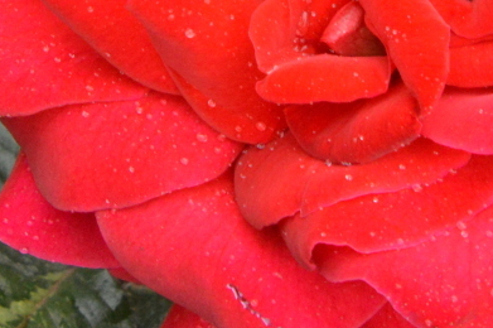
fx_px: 4027
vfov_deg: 4.6
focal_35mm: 294
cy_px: -50
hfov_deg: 7.0
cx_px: 361
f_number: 18
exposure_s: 1/250
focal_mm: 75
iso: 4000
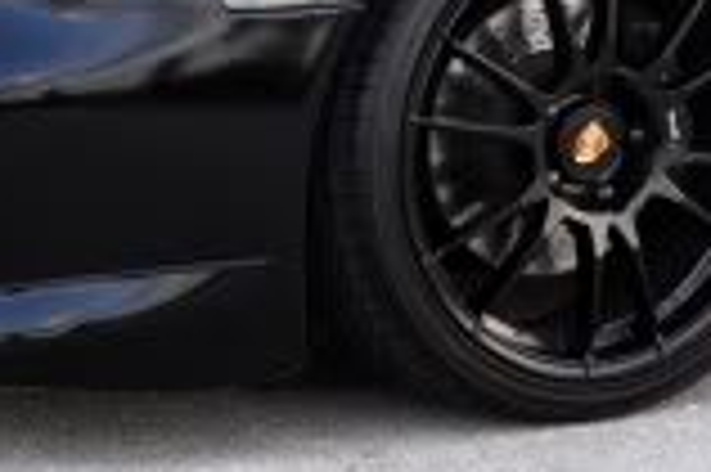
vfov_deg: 4.0
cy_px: -391
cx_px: 482
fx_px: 6693
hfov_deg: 6.1
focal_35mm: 339
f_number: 5.6
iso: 360
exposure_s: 1/125
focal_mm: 35
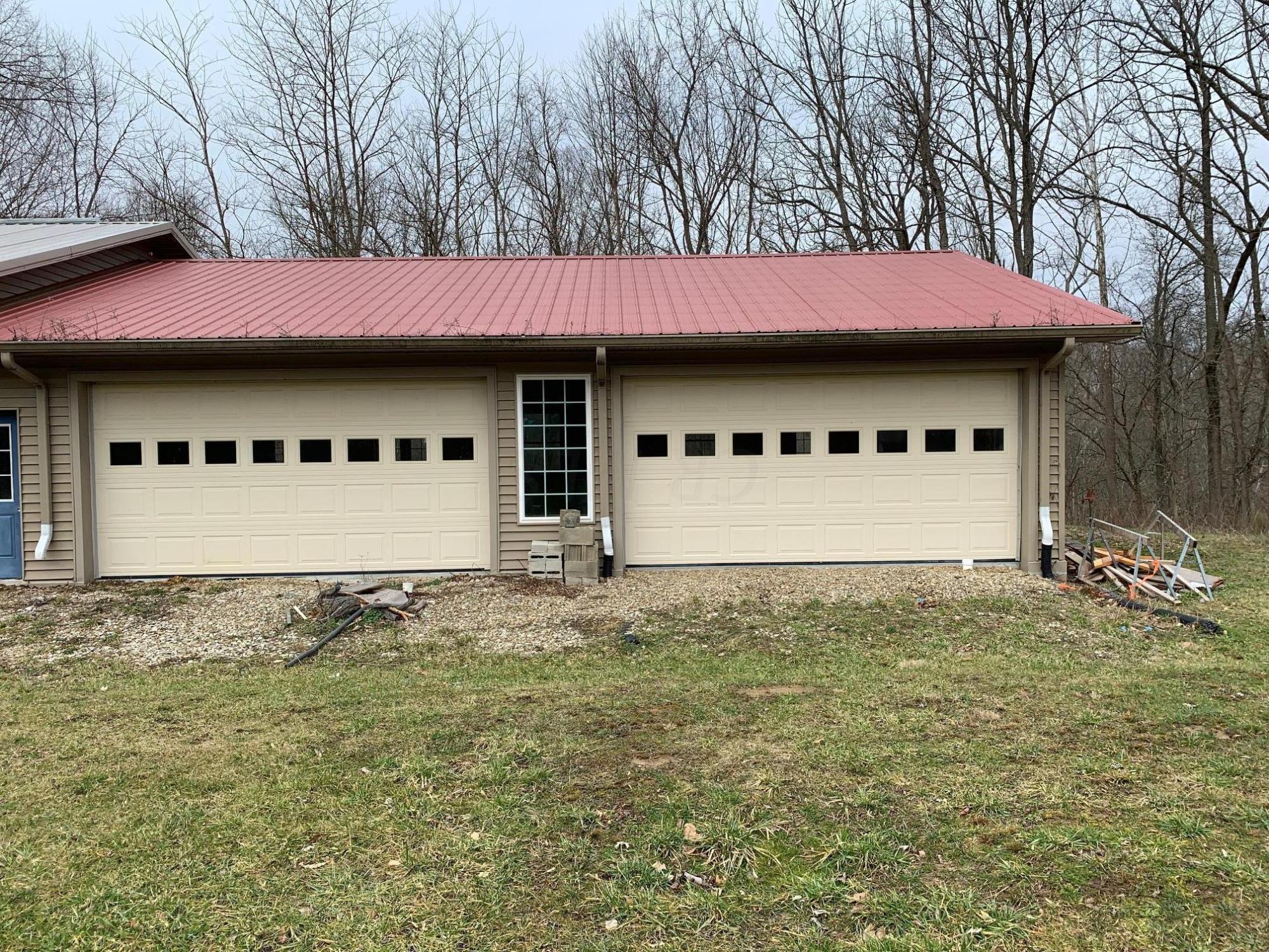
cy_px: 476
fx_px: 953
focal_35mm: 26
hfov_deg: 67.3
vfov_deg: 53.1
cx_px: 634
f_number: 1.8
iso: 25
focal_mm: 4.25
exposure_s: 1/936
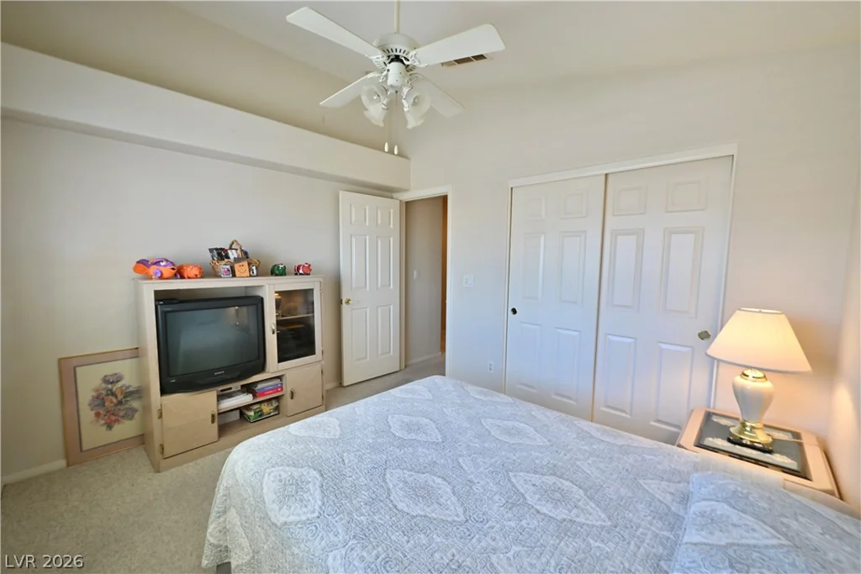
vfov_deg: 81.2
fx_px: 335
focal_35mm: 14
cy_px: 287
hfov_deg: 104.2
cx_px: 430
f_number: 20
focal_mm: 14
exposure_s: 1/30
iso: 2000
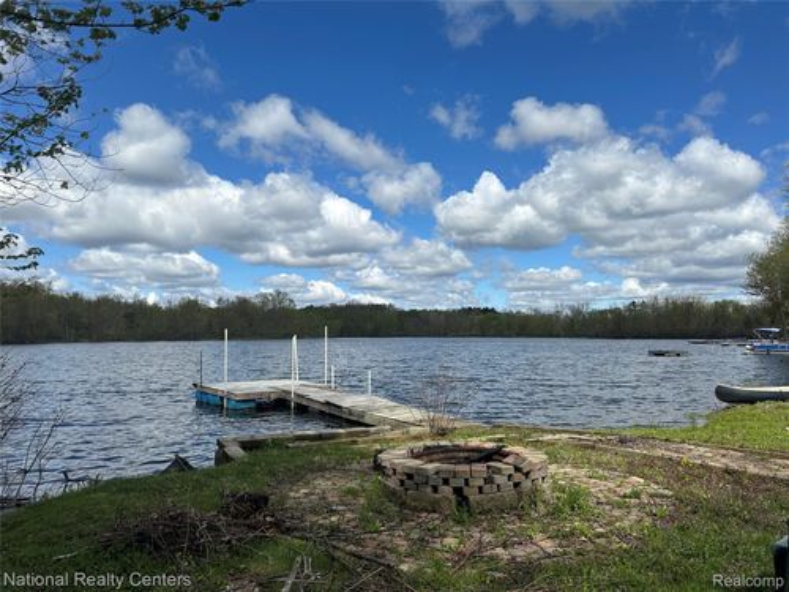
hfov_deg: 71.6
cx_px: 394
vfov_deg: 56.8
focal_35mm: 24
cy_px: 296
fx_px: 547
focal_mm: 6.86
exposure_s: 1/6623
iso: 80
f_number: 1.78
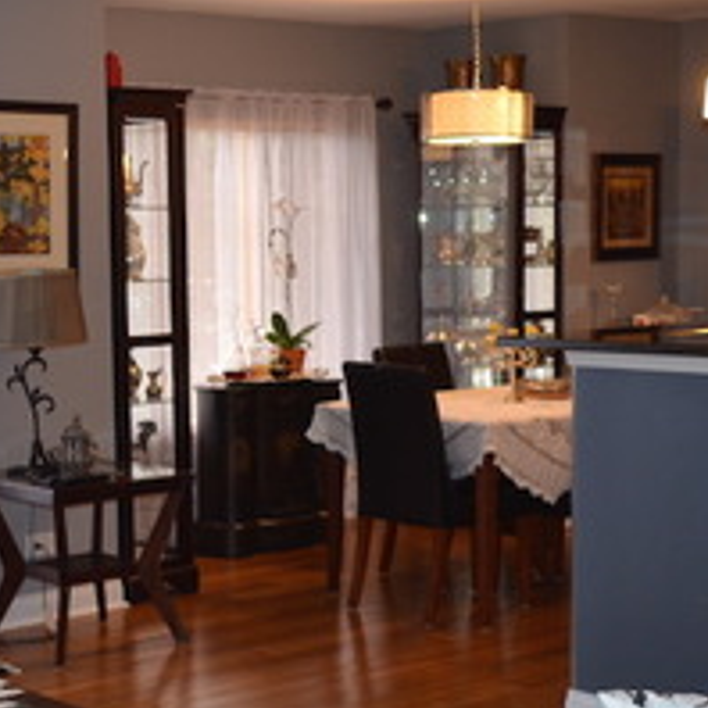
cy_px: 379
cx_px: 139
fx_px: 1712
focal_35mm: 74
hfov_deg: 23.0
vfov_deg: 23.4
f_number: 3.5
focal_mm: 18
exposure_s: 1/60
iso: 450
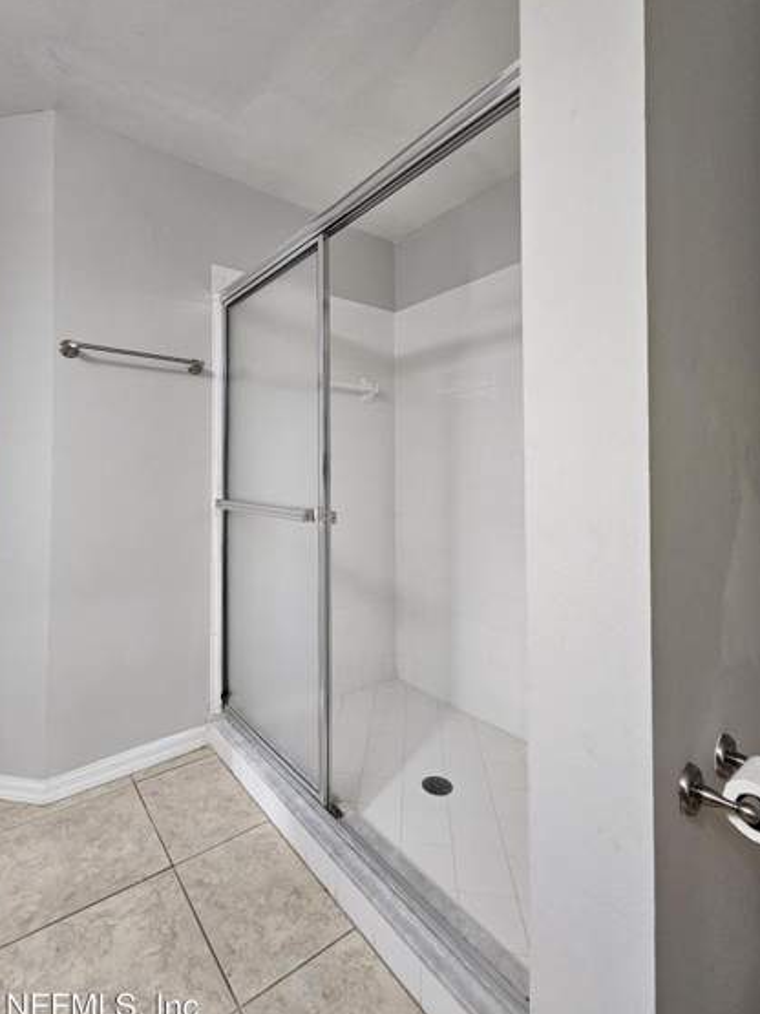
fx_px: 439
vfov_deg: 98.1
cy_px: 475
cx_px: 334
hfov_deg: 81.4
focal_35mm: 15
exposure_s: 1/60
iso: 250
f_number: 2.2
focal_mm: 2.2
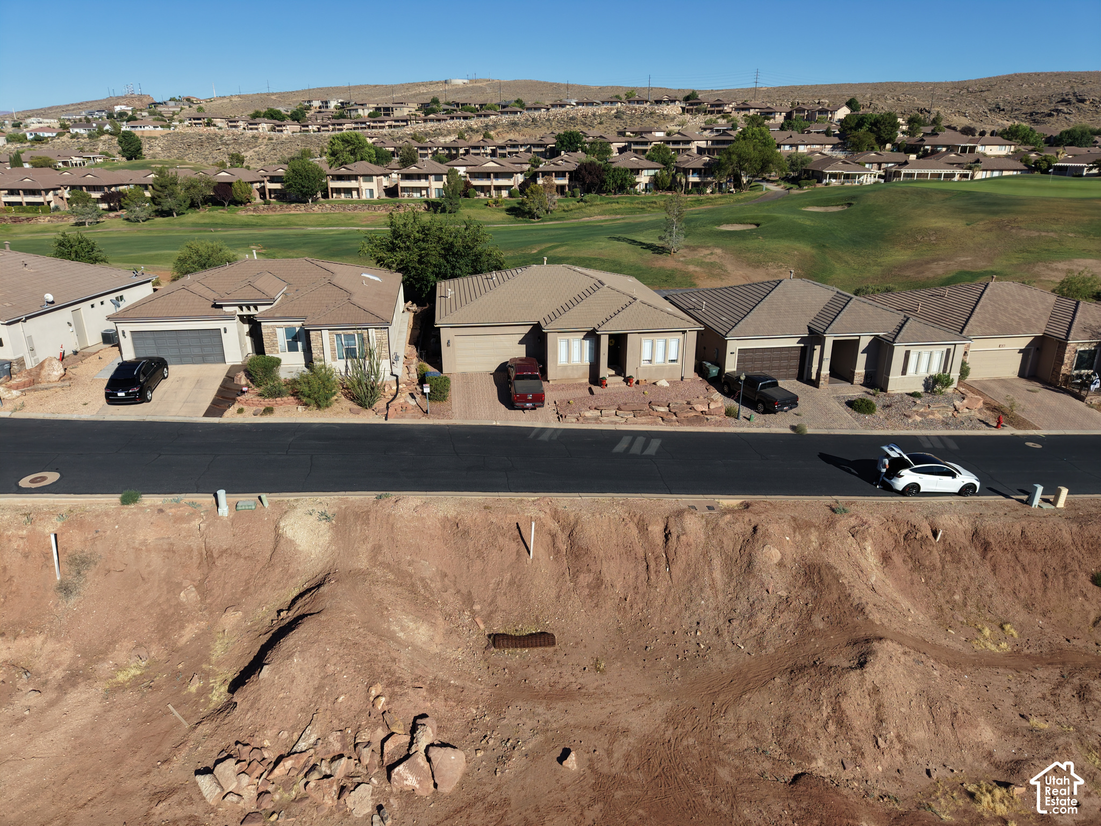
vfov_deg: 56.8
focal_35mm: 24
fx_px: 763
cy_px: 413
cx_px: 550
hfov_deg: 71.6
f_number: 1.8
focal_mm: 8.67
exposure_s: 1/5000
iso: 130
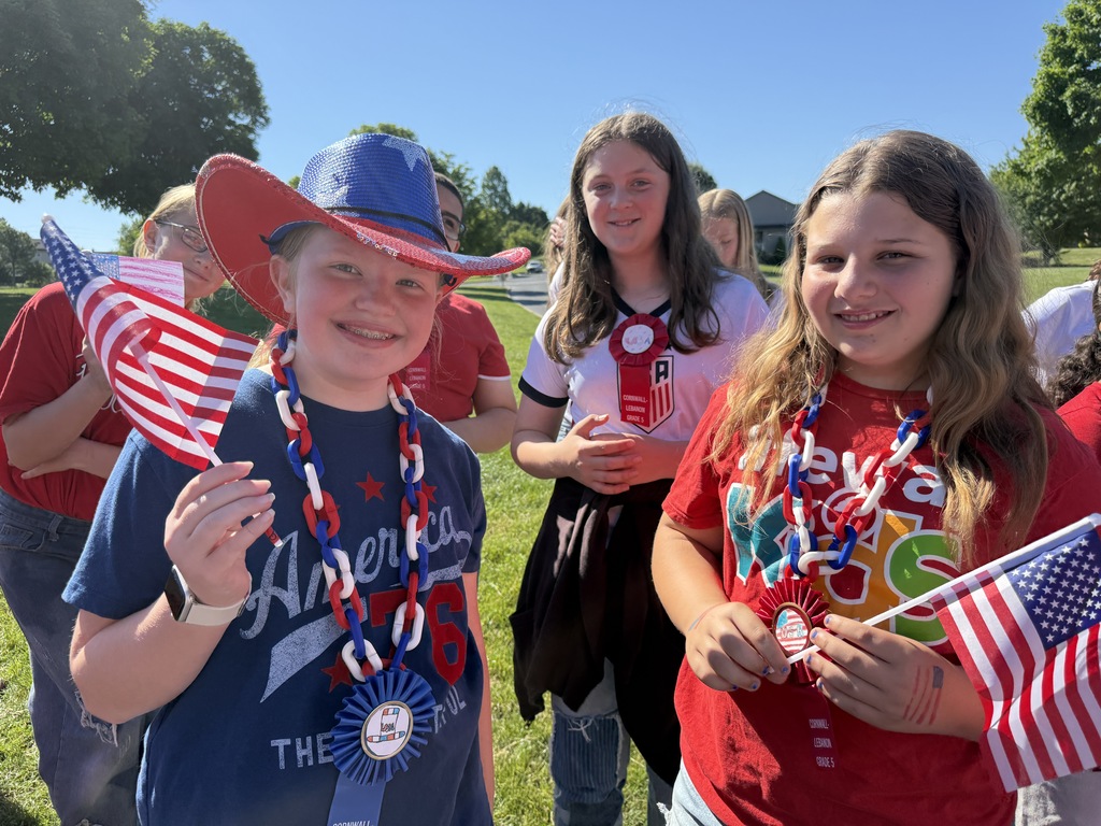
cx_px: 550
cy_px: 413
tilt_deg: -8.7
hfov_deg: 71.6
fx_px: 763
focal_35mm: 24
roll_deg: +1.5
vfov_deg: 56.8
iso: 100
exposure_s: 1/2611
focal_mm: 6.76
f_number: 1.78
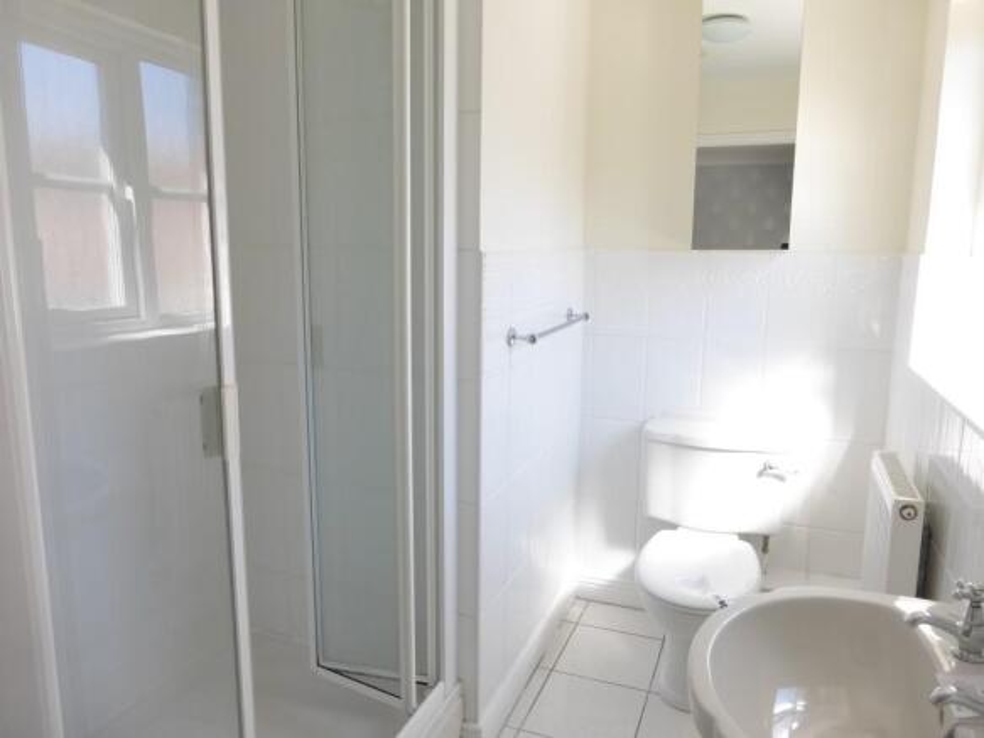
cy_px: 369
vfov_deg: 56.8
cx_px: 492
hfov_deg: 71.6
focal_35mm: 24
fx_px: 682
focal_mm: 4.3
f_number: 3.3
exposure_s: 1/60
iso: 100
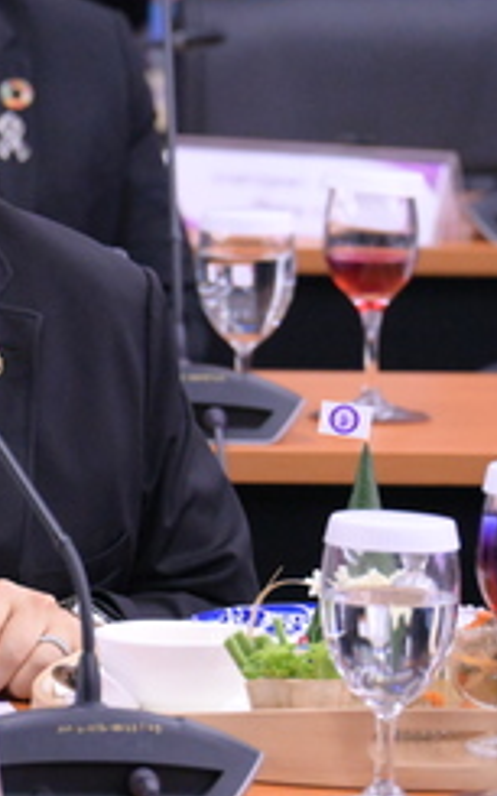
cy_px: 262
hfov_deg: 3.3
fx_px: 8565
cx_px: -198
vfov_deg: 5.3
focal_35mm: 395
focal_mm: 190
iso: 8000
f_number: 8
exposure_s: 1/160
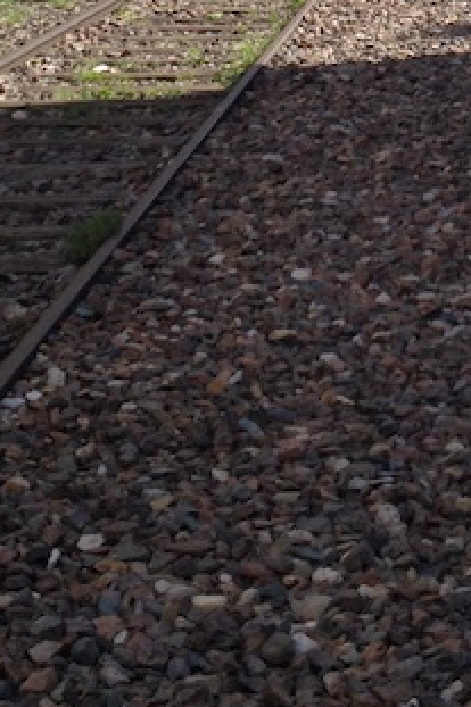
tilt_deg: -0.7
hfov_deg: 11.6
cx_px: 496
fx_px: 2299
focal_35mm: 117
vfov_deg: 16.6
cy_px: -205
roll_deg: +1.9
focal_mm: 4.28
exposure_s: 1/812
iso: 50
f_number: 2.4
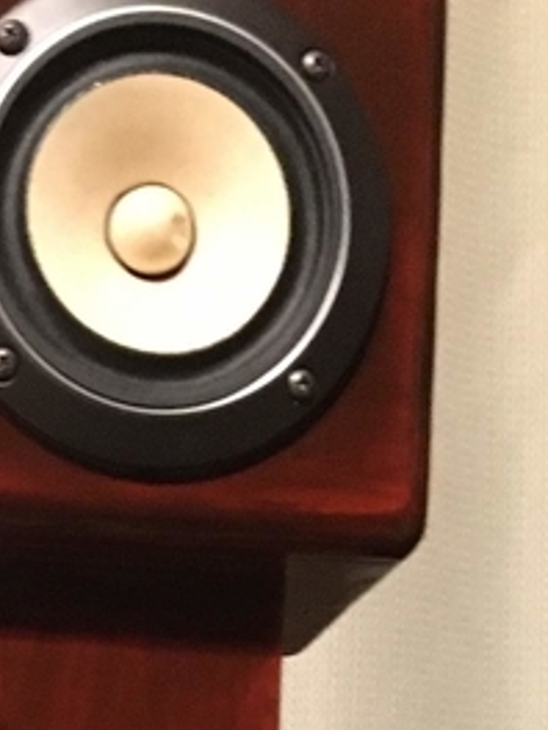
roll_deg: -2.0
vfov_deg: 12.7
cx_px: 75
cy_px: 1554
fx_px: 2786
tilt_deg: -6.2
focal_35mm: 132
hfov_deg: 11.2
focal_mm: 4.15
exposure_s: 1/15
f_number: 2.2
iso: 200
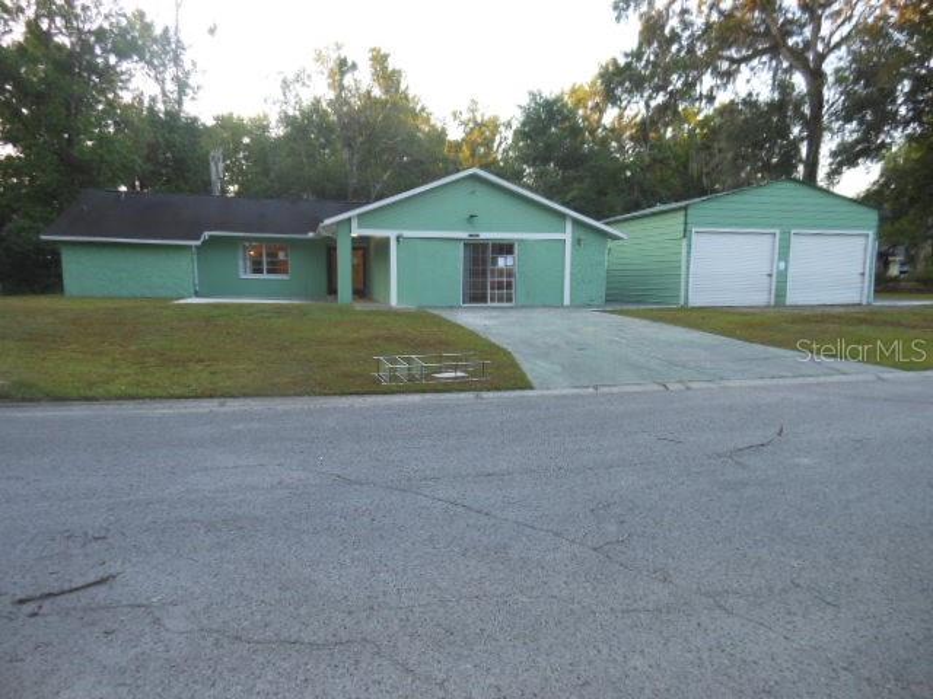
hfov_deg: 69.4
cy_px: 350
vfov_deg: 54.9
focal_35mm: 25
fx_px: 674
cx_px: 466
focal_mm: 4.5
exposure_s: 1/40
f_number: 3.2
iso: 80
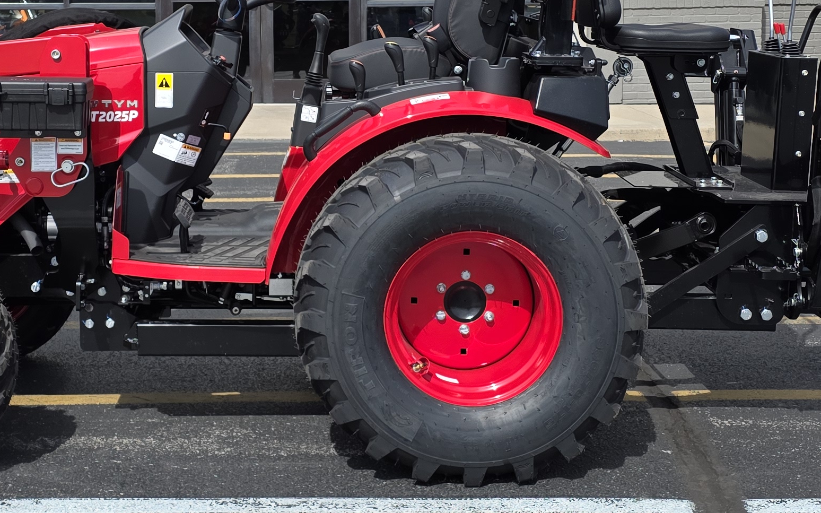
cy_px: 166
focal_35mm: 63
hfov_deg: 32.3
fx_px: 1409
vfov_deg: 20.5
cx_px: 291
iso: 80
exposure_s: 1/4766
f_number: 1.7
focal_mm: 6.3
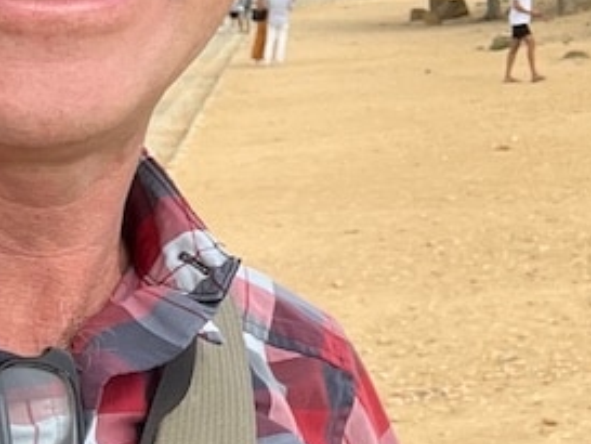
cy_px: -249
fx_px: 1725
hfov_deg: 17.9
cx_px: 812
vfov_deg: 13.7
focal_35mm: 101
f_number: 2.2
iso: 32
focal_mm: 2.71
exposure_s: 1/711
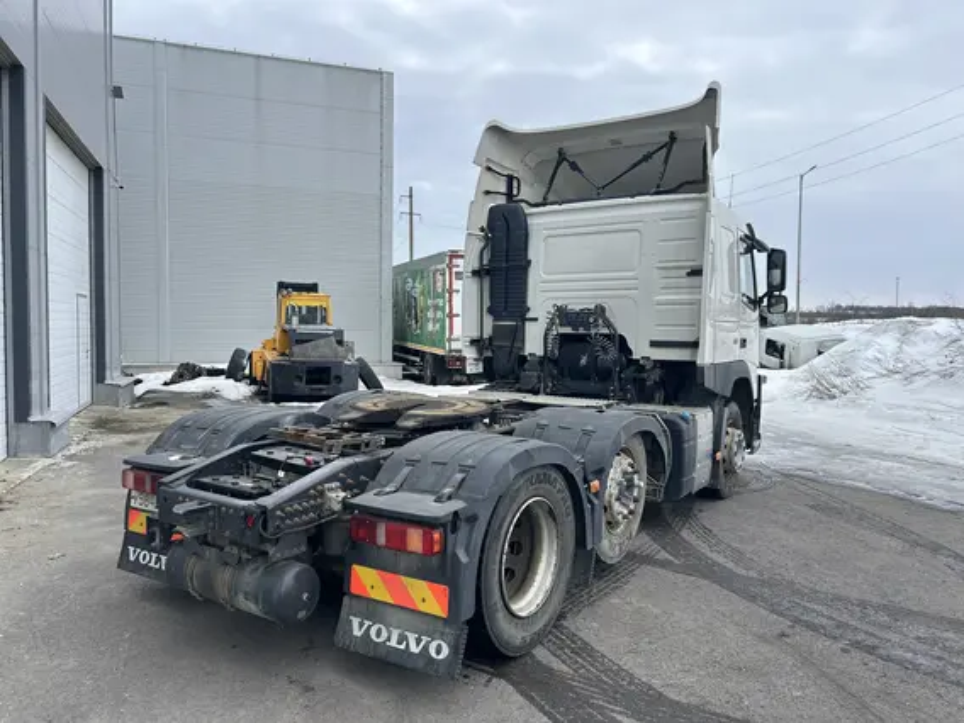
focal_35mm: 26
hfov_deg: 67.3
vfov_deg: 53.1
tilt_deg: -2.9
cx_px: 482
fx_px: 724
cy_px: 362
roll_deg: -0.5
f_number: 1.5
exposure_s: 1/780
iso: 50
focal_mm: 5.7
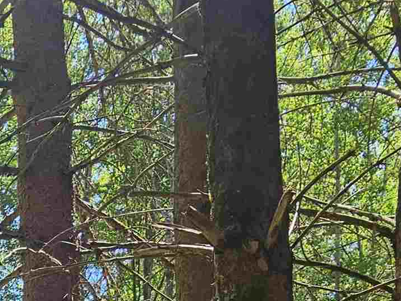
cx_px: -73
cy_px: 482
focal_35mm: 56
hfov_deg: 29.7
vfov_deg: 21.0
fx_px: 649
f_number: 2.2
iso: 50
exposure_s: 1/463
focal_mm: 2.2
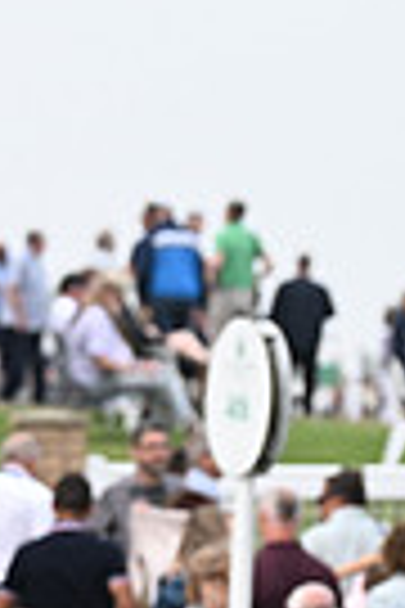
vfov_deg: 3.0
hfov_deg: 2.0
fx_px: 11575
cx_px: -711
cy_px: 772
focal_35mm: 686
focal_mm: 160
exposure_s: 1/400
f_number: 5.6
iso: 640
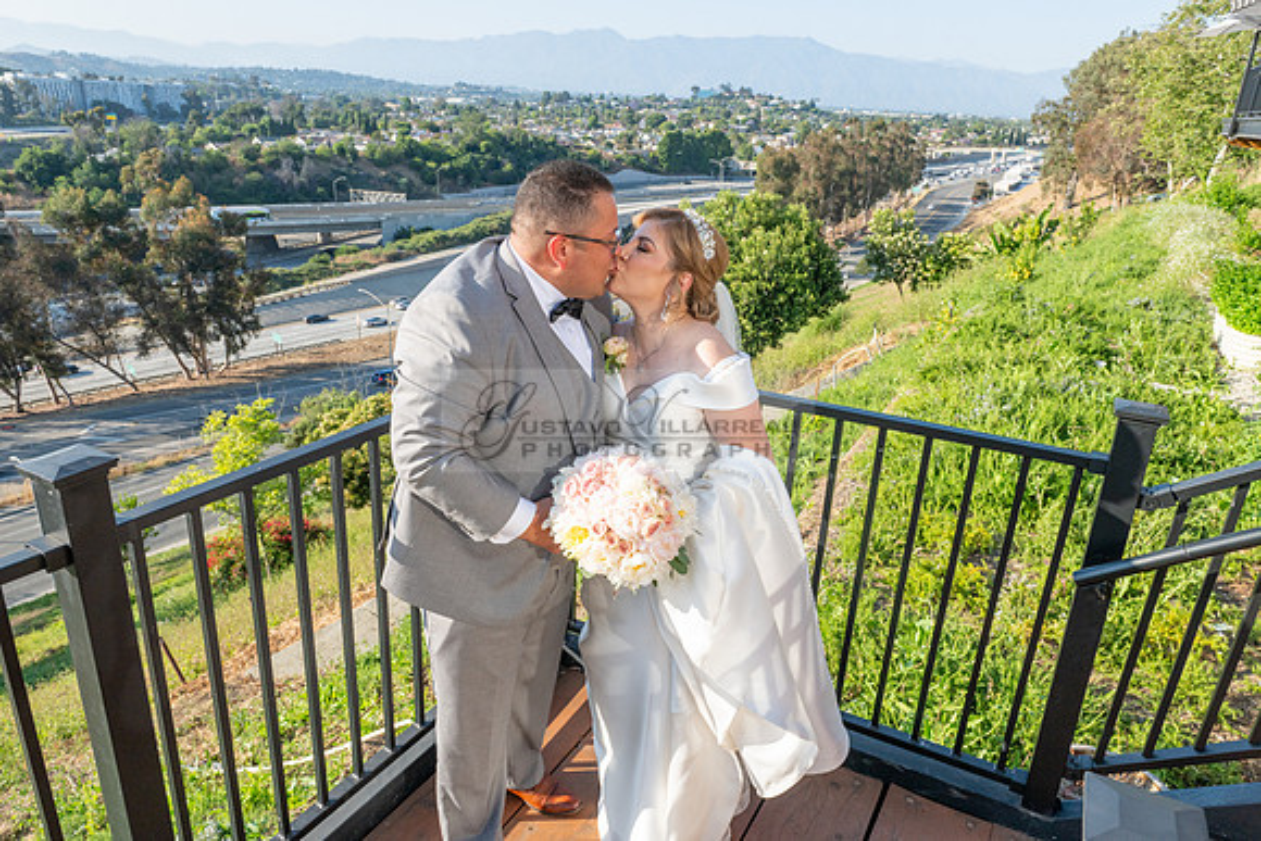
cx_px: 630
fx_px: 841
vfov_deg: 53.2
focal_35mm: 24
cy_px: 420
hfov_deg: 73.7
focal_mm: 24
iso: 250
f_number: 10
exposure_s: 1/500
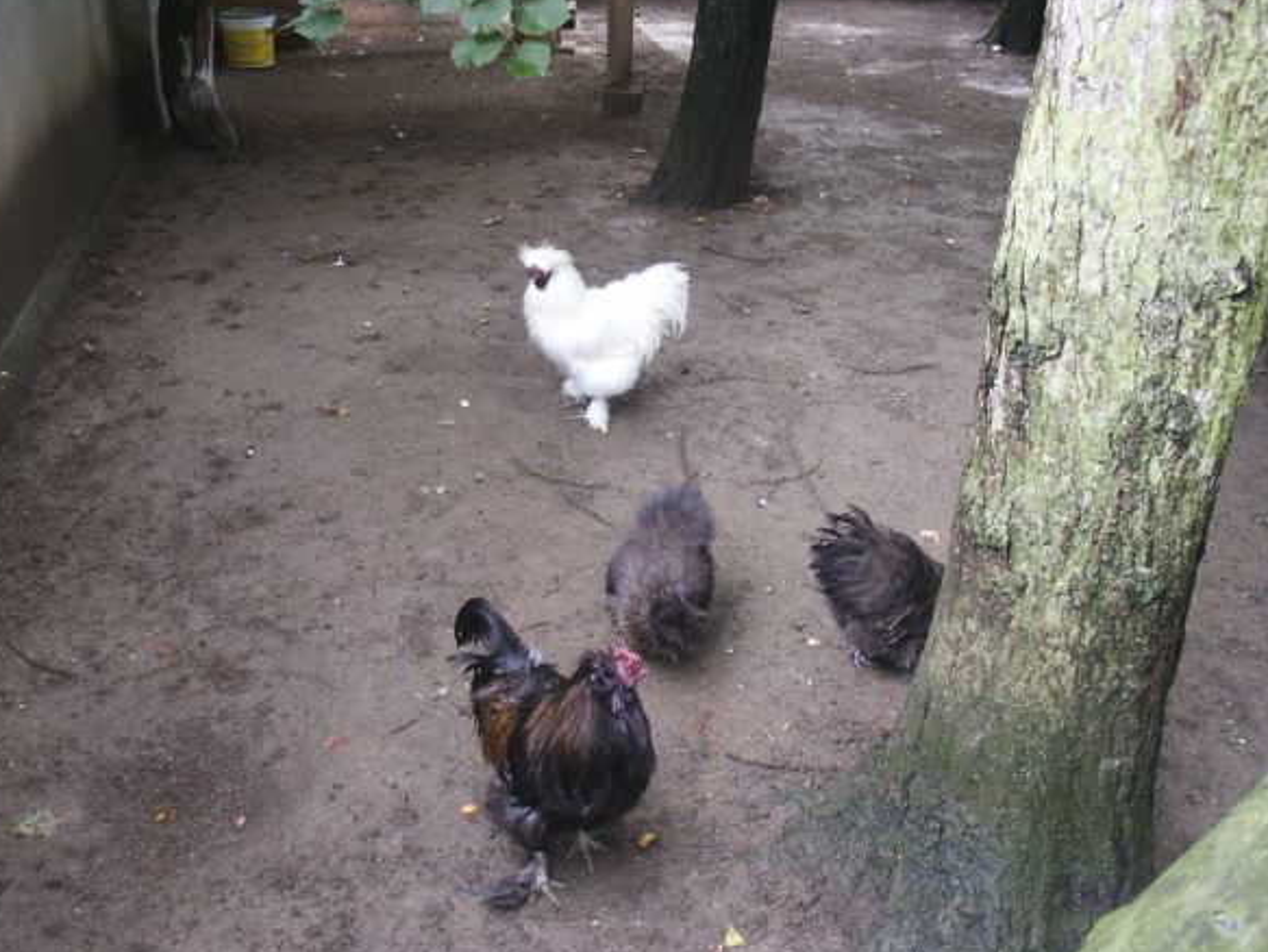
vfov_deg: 39.7
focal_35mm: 36
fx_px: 1320
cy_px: 478
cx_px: 620
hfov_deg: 51.3
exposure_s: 1/45
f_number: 3
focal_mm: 7.18
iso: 125
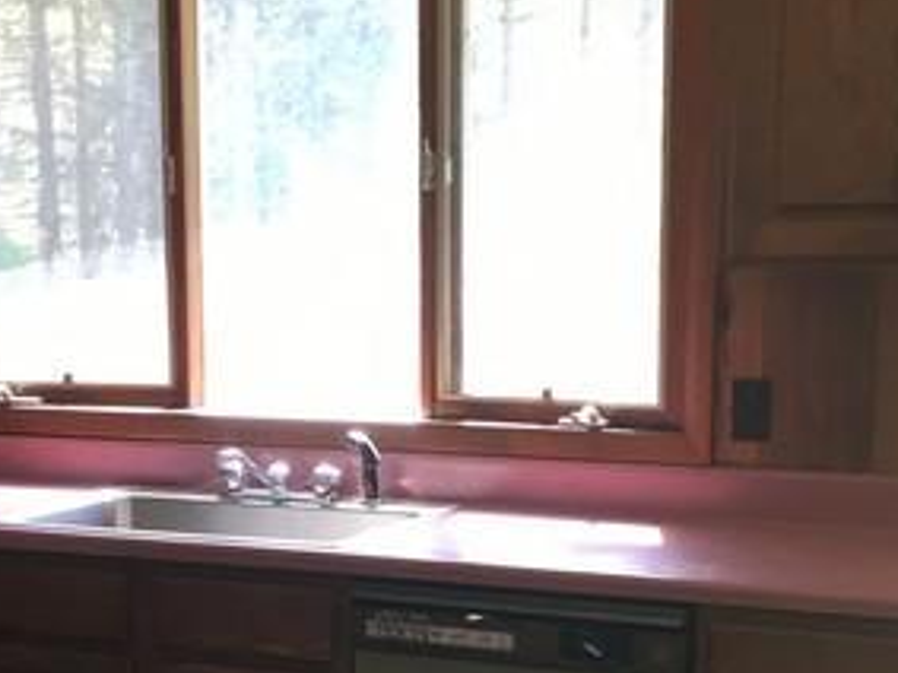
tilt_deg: -11.0
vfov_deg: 17.7
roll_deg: +2.0
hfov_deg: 23.7
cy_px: 622
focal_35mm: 82
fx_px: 2126
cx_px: 305
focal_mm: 4.15
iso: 32
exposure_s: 1/30
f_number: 2.2
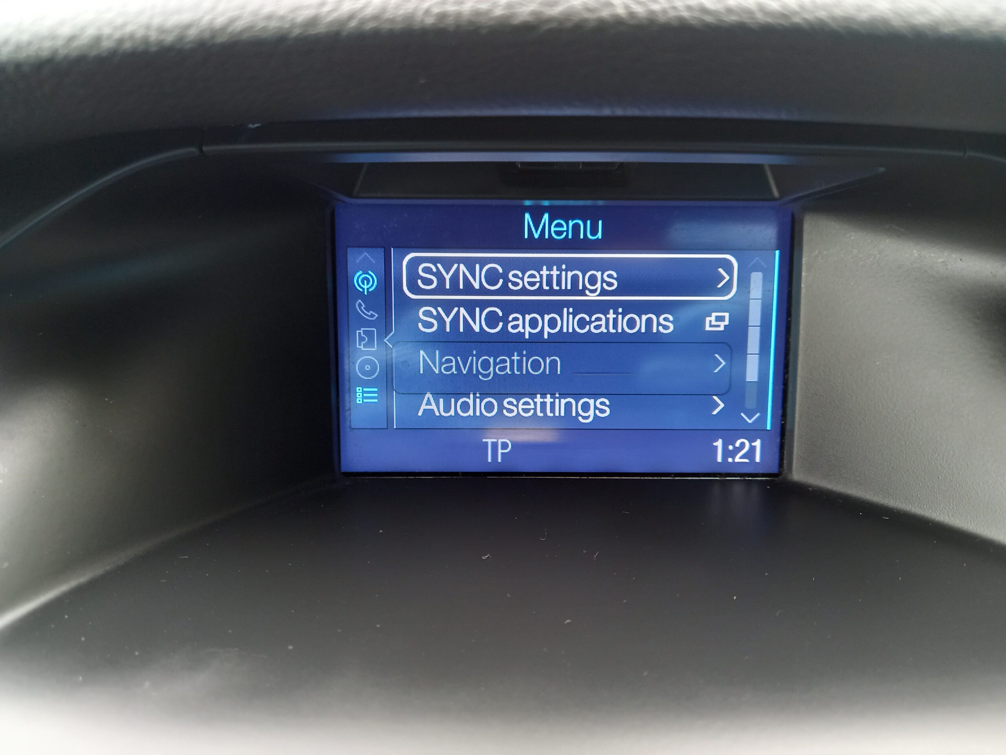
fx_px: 727
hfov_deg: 69.4
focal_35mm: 25
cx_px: 503
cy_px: 378
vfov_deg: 54.9
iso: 160
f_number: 2
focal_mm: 4.6
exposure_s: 1/30
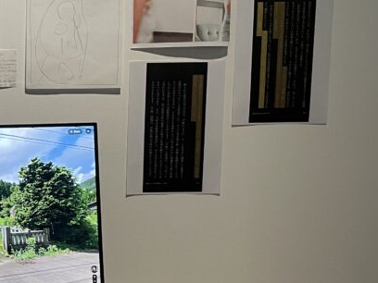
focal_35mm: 68
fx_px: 743
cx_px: -51
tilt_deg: -7.1
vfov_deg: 21.4
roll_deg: +0.2
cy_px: 210
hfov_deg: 26.1
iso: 160
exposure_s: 1/60
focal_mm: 4.2
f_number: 1.6
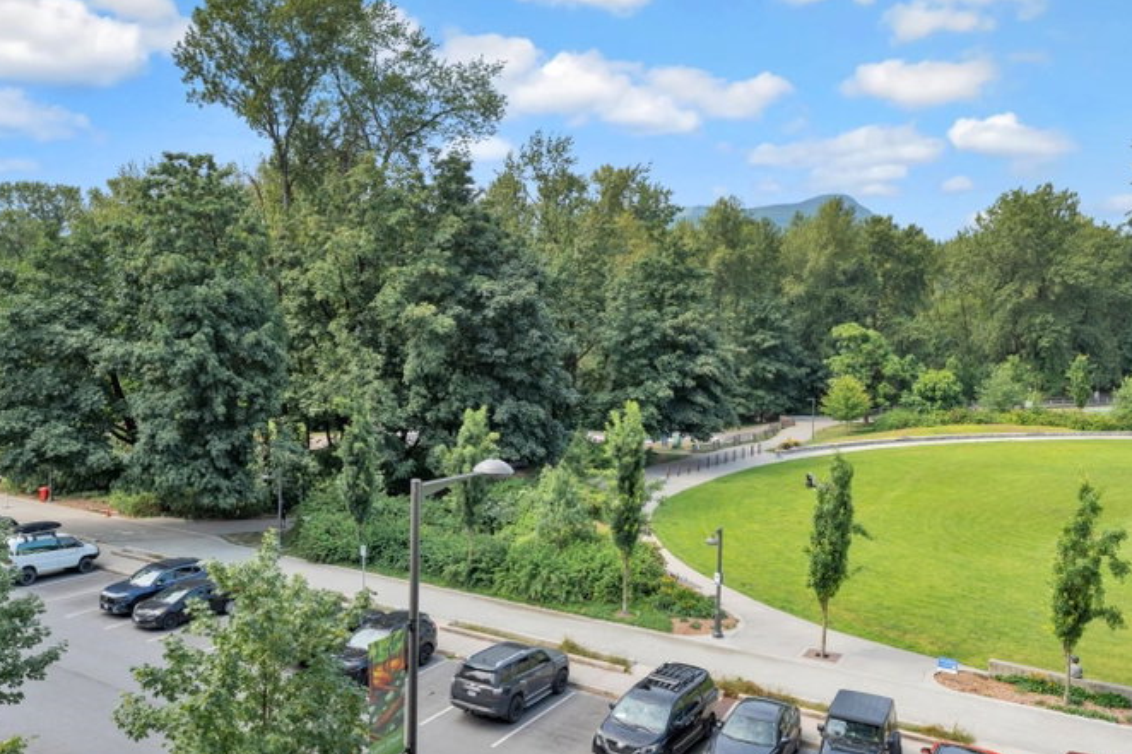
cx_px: 535
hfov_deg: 63.6
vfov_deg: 44.9
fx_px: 912
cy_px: 358
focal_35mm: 29
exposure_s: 1/100
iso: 100
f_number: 7.1
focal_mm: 24
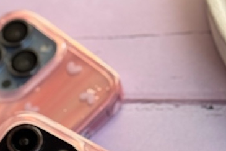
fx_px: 1098
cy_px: 372
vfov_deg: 7.3
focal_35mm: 175
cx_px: 31
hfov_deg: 11.7
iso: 64
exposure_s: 1/876
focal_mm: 6.76
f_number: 1.78
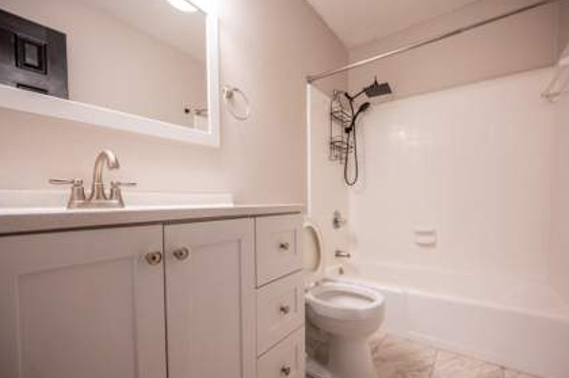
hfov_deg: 96.8
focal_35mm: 16
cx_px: 290
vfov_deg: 73.4
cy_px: 209
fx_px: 253
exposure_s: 1/20
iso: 250
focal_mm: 14
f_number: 4
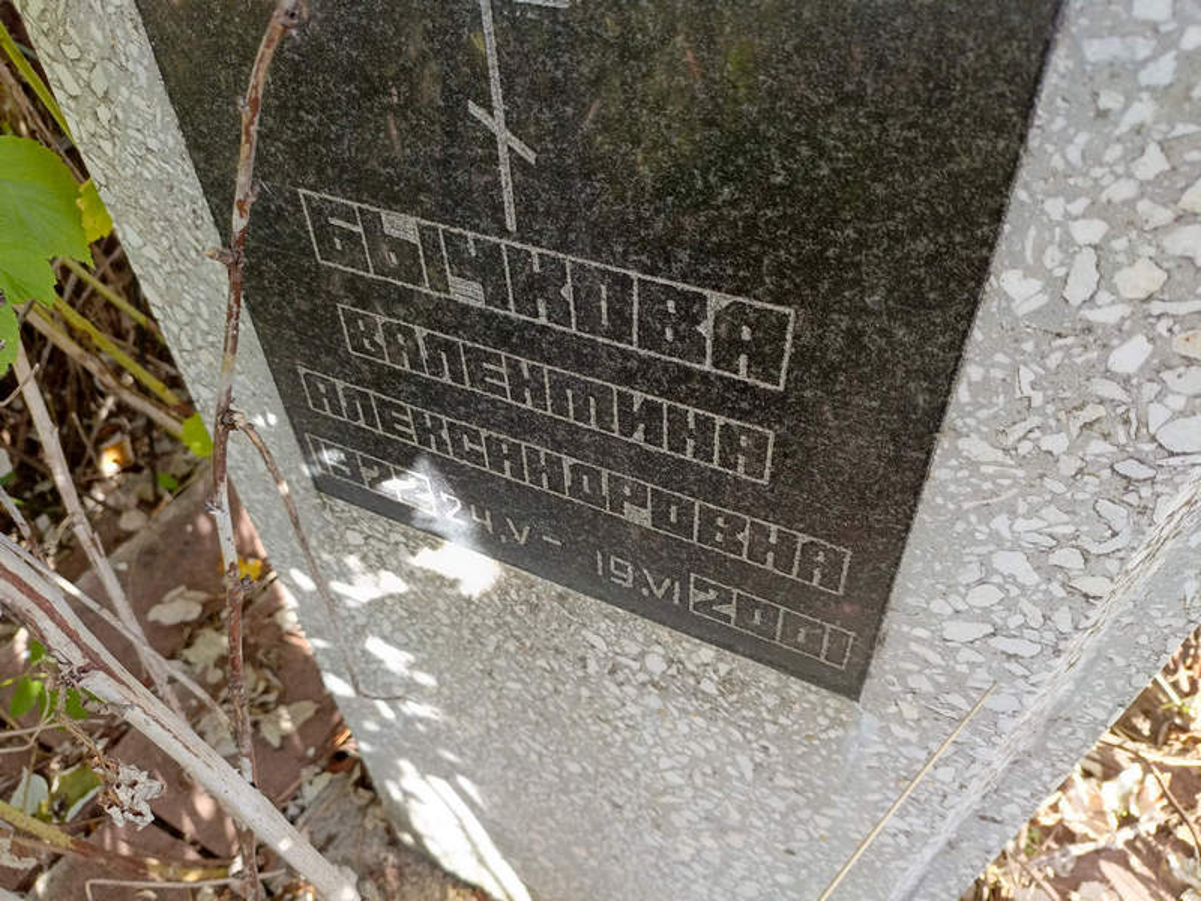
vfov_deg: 54.9
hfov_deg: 69.4
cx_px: 600
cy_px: 450
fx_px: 867
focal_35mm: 25
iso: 221
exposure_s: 1/100
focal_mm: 4.76
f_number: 1.69
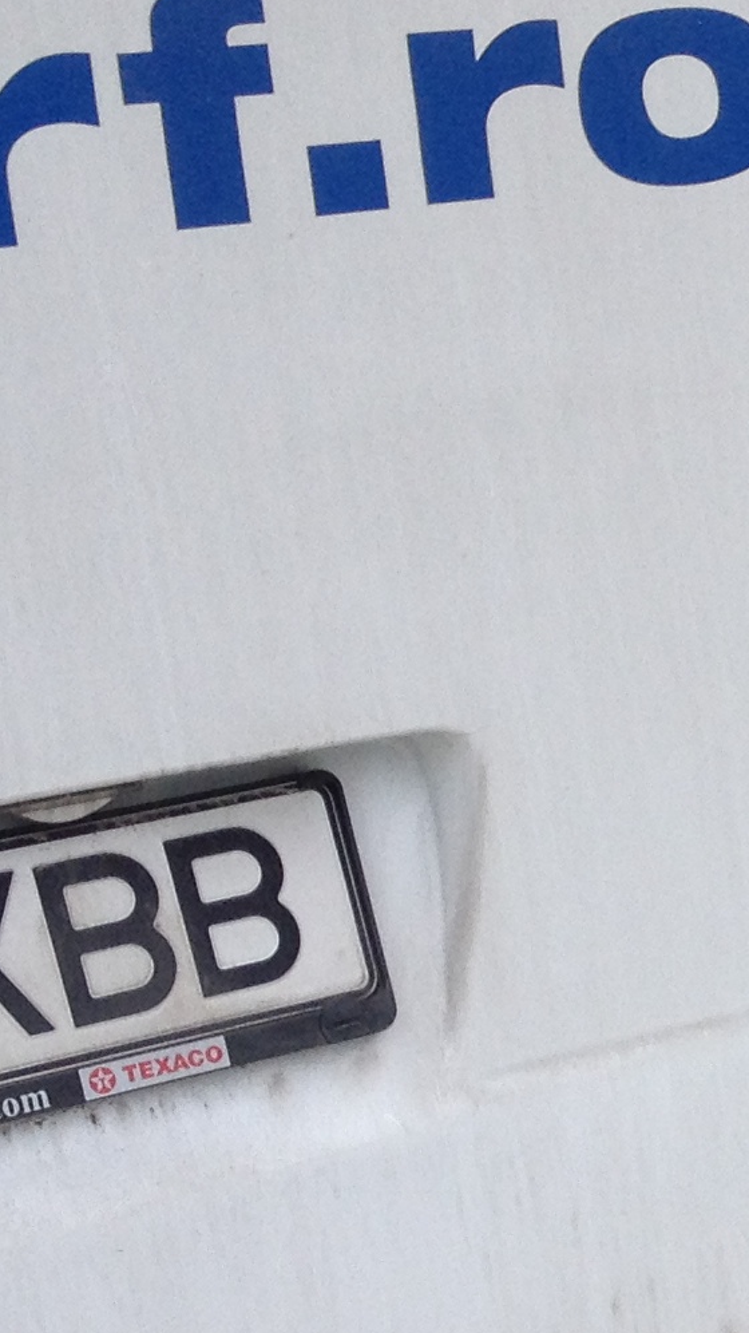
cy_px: 965
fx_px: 4415
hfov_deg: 9.1
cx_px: 1519
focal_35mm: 125
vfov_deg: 17.1
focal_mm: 4.28
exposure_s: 1/356
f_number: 2.4
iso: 50
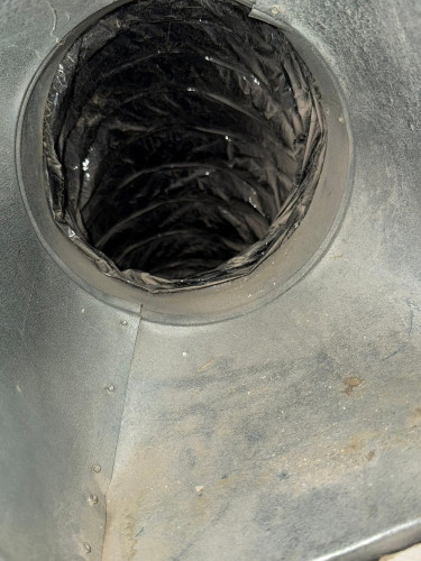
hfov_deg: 49.7
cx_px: 210
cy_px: 280
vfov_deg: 63.4
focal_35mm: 28
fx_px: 454
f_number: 1.8
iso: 40
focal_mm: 4
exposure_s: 1/20
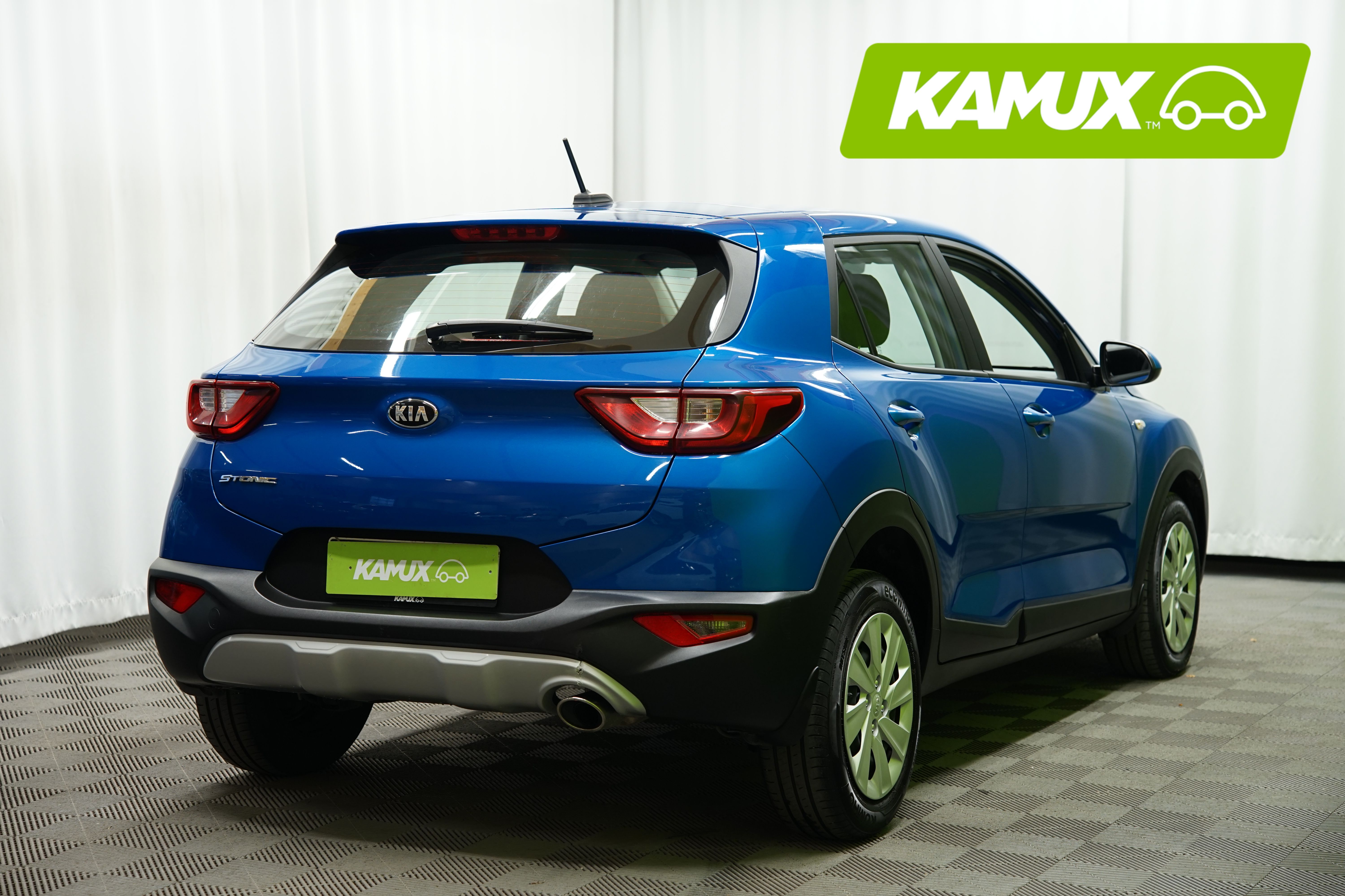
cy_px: 448
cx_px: 672
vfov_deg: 20.9
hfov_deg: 31.0
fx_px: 2428
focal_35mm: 65
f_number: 4.5
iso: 500
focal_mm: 65
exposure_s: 1/20
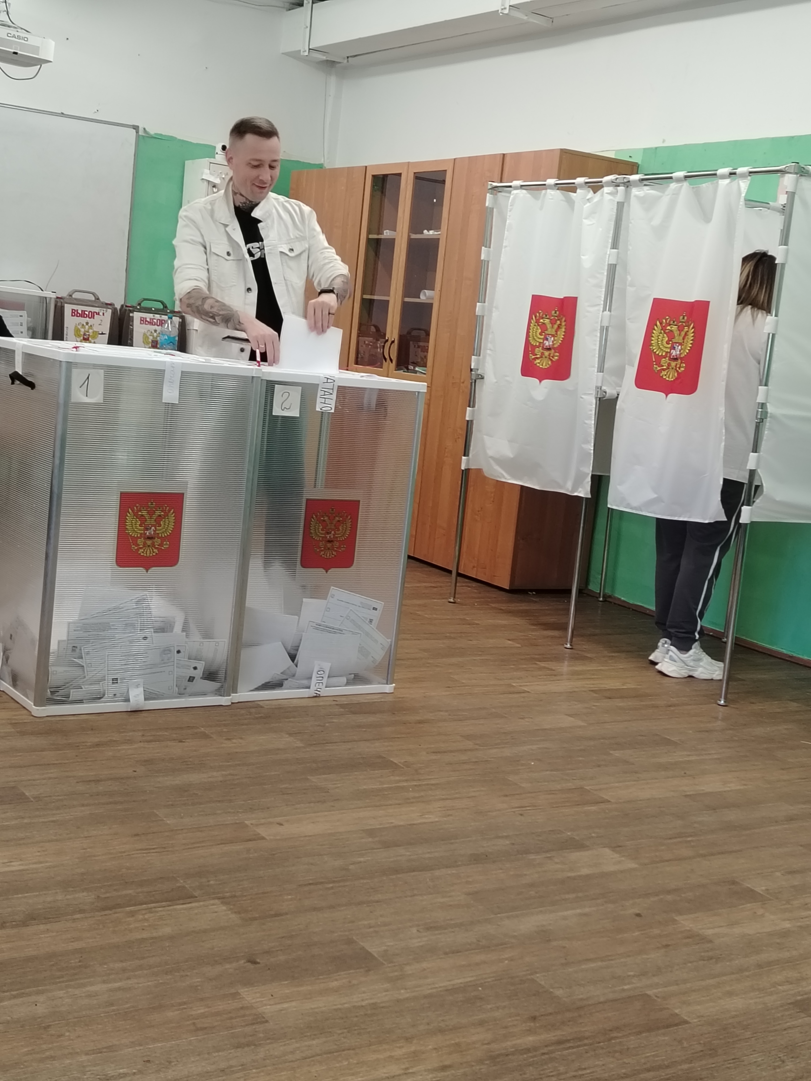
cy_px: 540
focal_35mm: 47
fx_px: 1468
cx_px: 406
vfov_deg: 40.4
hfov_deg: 30.9
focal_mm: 5.25
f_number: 1.75
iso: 541
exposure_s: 1/50
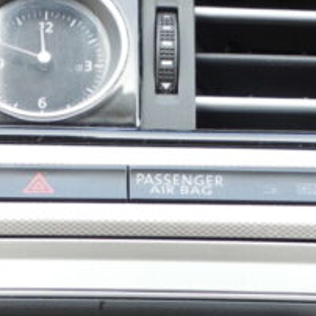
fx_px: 1415
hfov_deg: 12.7
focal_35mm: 137
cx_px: 70
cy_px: 415
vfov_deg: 12.3
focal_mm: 7.9
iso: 100
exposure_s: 1/60
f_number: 3.2
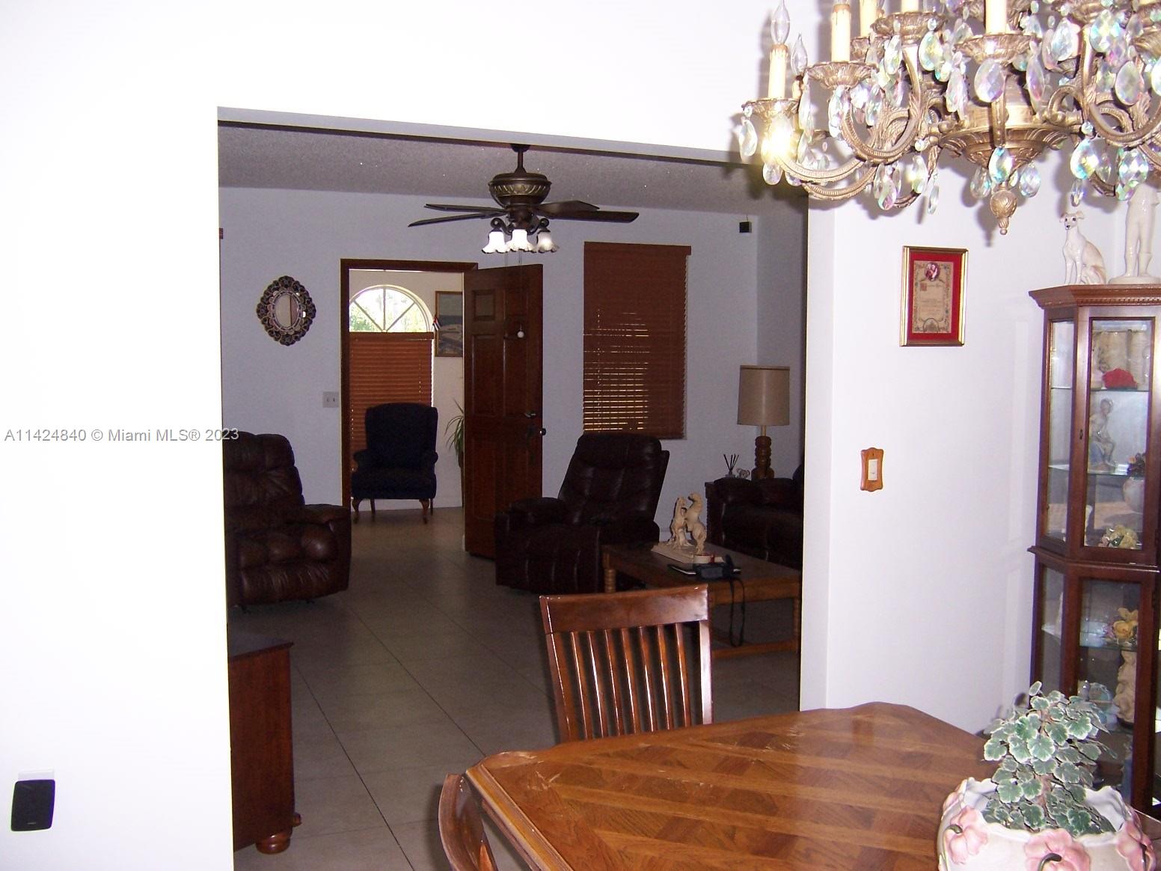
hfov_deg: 55.4
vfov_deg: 42.9
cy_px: 436
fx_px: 1107
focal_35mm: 33
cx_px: 580
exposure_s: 1/60
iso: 140
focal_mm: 5.5
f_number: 2.8
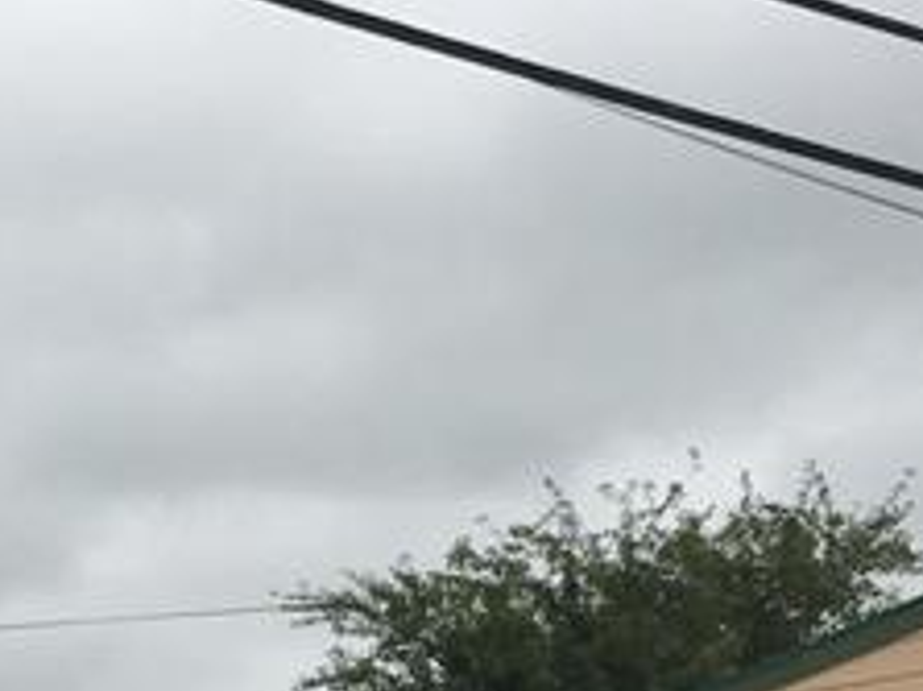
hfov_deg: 14.8
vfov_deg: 10.5
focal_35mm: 133
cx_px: 257
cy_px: 1254
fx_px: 3544
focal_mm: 4.15
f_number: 2.2
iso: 25
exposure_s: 1/1876
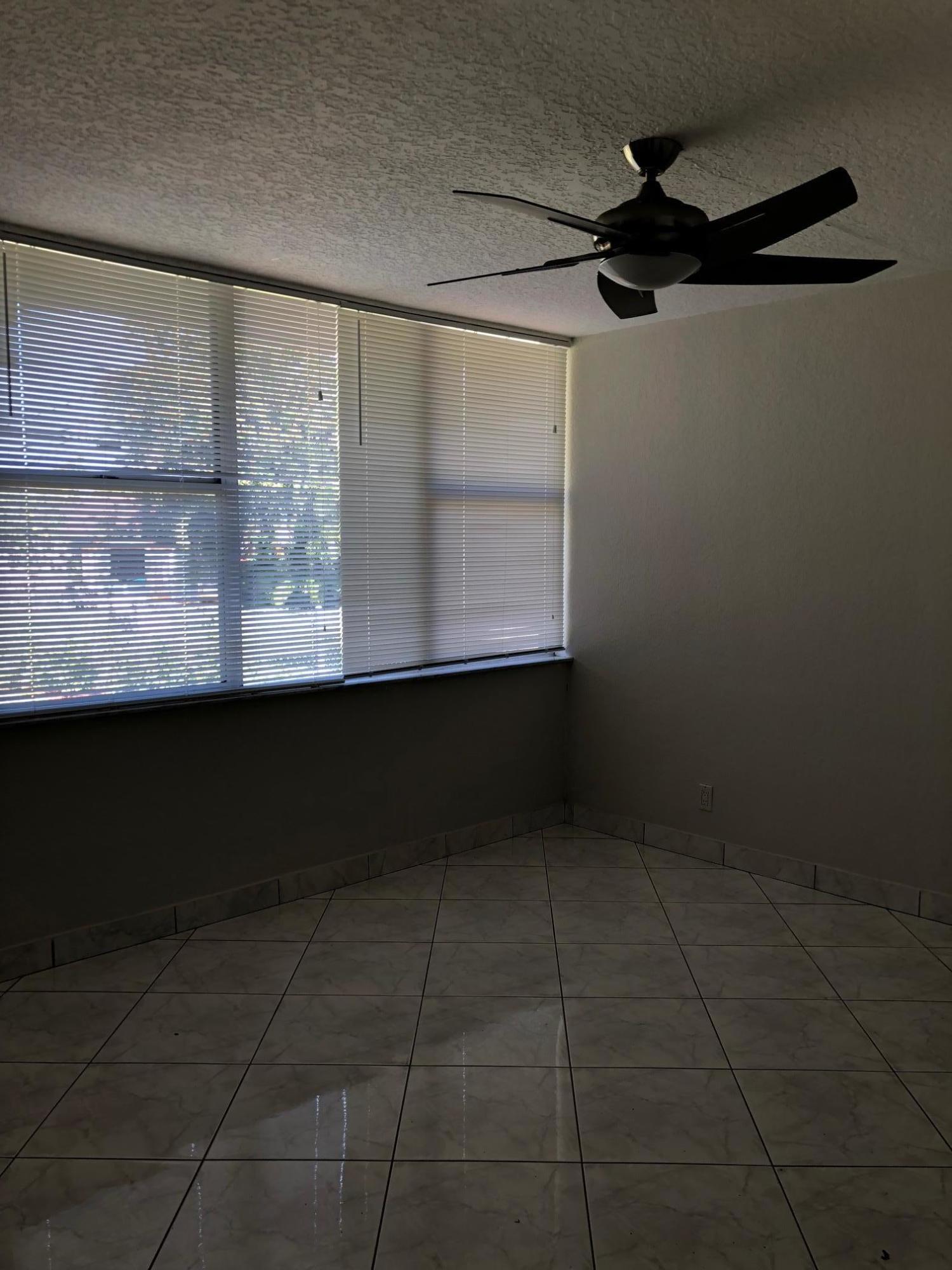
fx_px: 1027
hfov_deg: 49.7
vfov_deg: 63.4
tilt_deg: -4.3
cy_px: 635
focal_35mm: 28
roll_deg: +0.3
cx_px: 476
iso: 100
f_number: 1.8
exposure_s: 1/120
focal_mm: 3.99
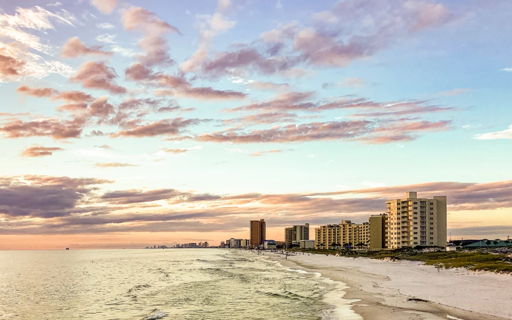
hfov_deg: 54.0
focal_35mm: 36
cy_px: 180
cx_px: 257
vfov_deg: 35.3
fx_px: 502
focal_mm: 3.3
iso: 25
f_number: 2.4
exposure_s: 1/399
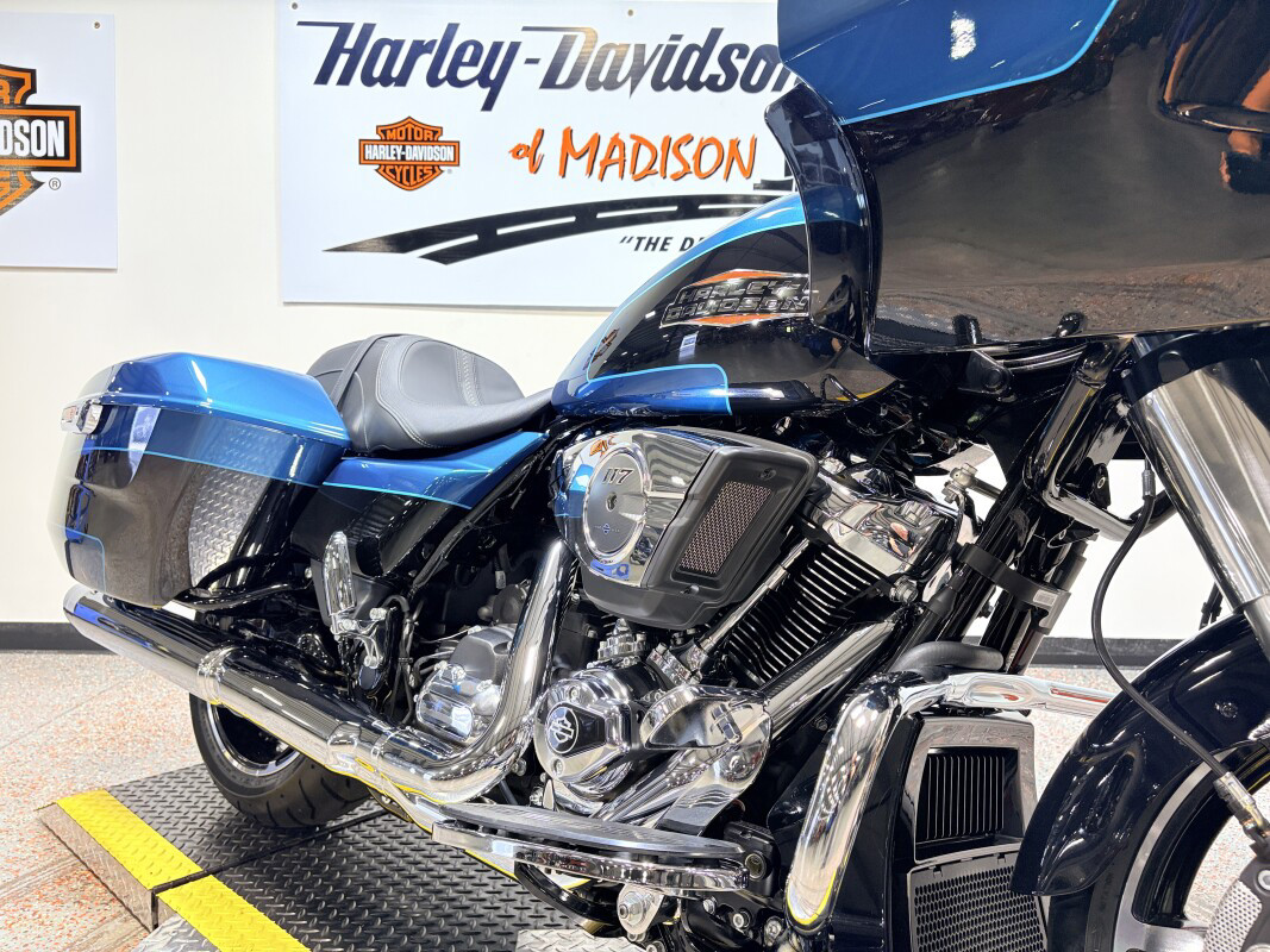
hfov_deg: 67.3
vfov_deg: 53.1
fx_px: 954
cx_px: 635
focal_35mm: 26
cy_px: 476
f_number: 1.6
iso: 80
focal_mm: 5.96
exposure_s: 1/120
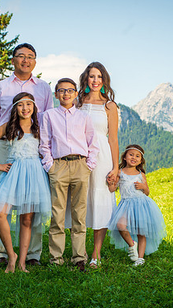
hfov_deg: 9.5
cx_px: 82
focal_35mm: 127
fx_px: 1037
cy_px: 155
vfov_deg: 16.9
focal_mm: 80
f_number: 6.3
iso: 100
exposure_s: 1/320
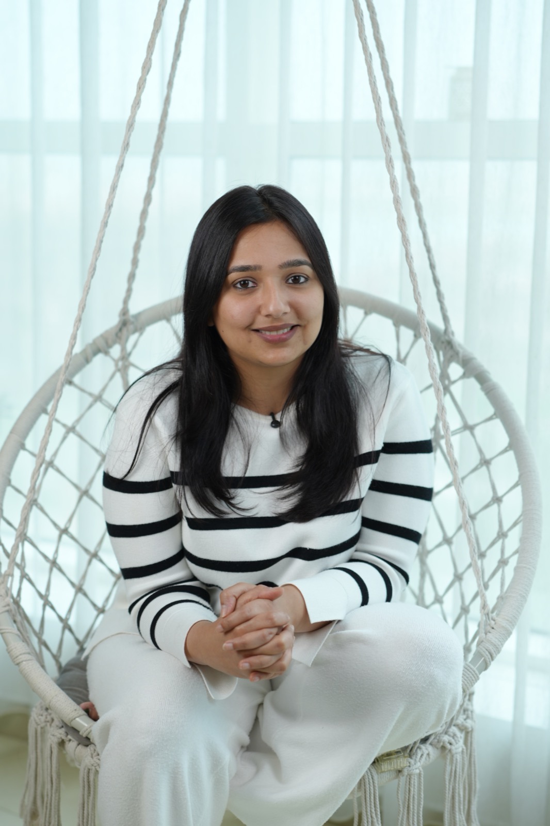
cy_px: 413
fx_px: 1719
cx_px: 275
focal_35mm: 75
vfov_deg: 27.0
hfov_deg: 18.2
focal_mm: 50
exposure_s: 1/100
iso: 100
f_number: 2
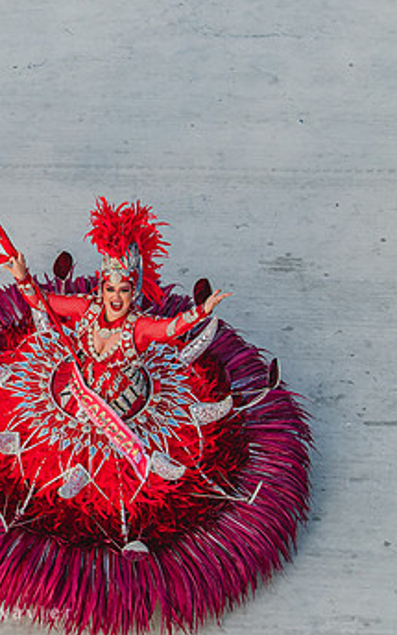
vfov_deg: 15.5
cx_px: -91
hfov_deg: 9.6
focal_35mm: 135
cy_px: 245
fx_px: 2337
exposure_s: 1/1600
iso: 200
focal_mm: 70
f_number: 5.6
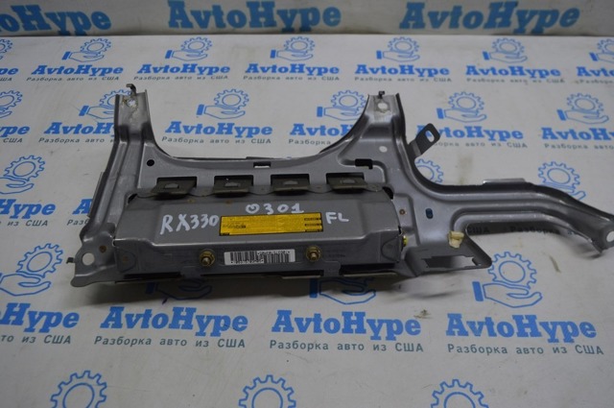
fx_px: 460
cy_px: 204
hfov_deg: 67.4
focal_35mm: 27
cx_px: 307
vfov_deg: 47.8
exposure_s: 1/100
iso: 400
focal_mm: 18
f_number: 5
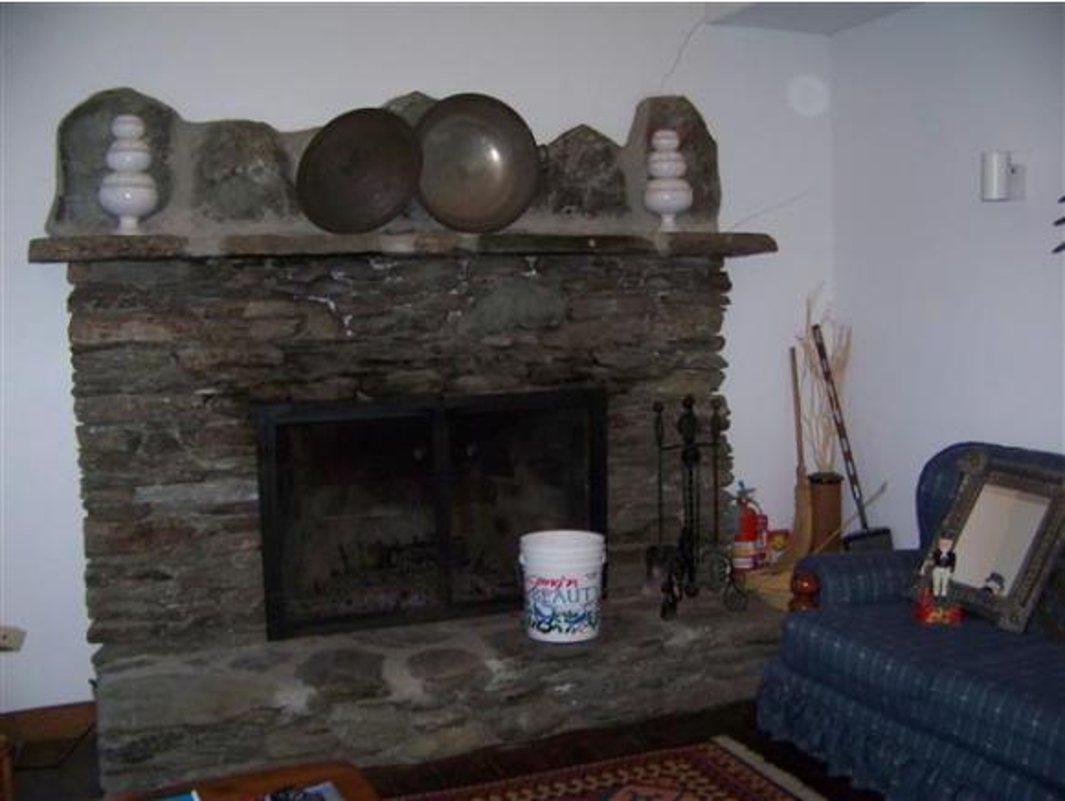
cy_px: 400
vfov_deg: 39.7
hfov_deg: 51.3
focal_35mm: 36
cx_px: 532
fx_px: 1108
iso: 200
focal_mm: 5.85
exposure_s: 1/30
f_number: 2.8
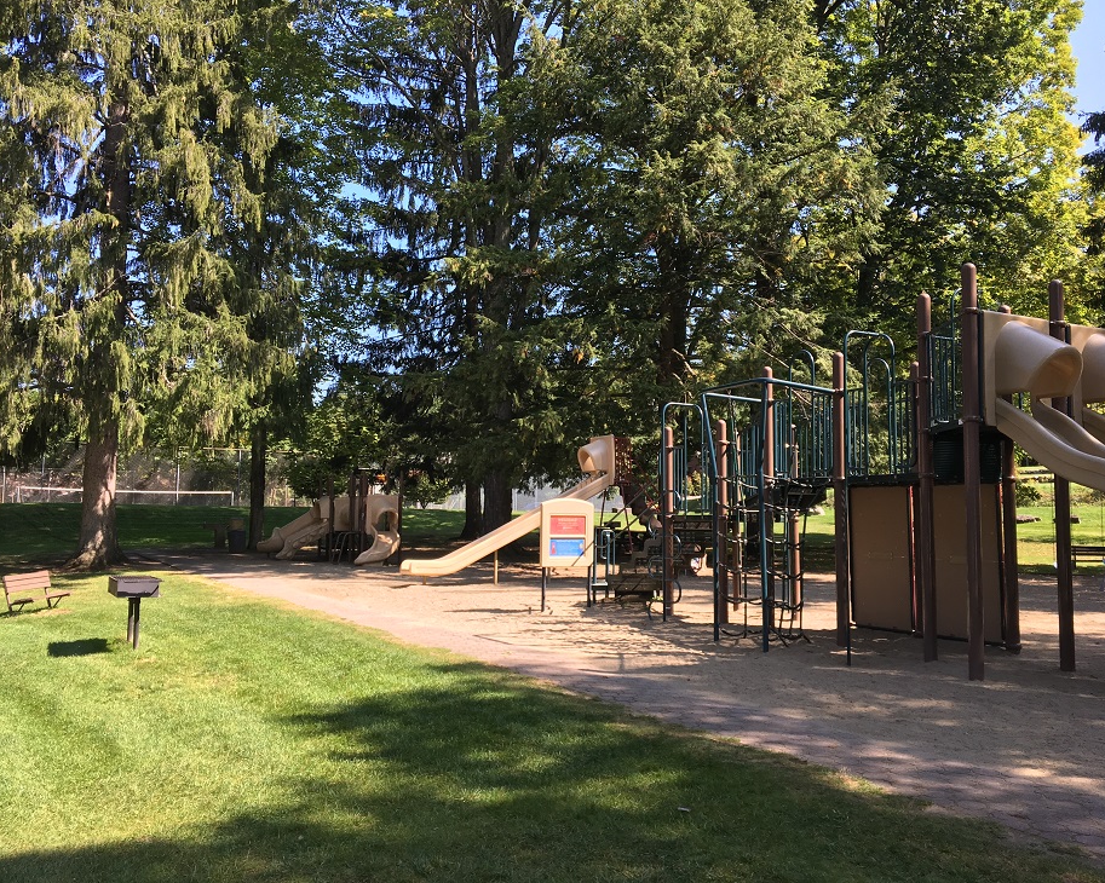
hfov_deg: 57.1
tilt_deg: +5.5
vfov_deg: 47.1
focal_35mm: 31
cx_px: 513
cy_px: 432
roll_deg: +0.8
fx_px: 1014
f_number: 2.2
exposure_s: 1/384
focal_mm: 4.15
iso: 25
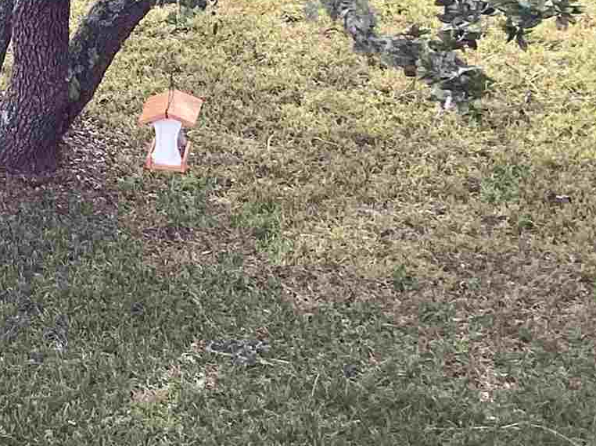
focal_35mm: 125
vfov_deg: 11.6
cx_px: -320
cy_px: -123
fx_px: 2152
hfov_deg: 14.6
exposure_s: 1/133
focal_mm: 3.3
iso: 25
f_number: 2.4
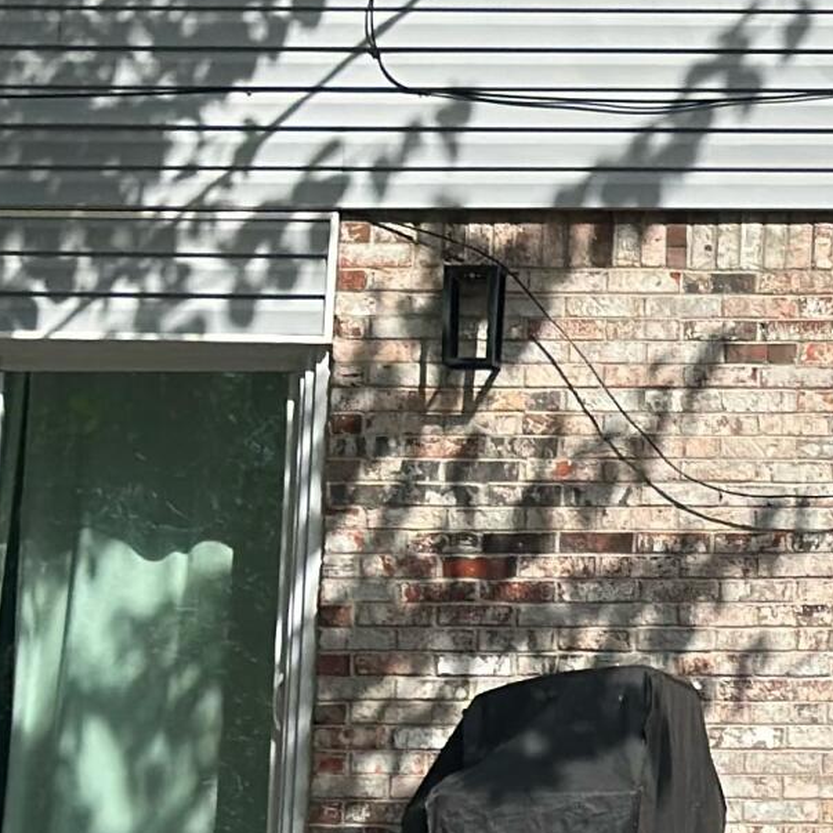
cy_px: -102
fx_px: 5745
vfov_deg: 8.2
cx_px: 1542
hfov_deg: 8.0
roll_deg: -0.4
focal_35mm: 211
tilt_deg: +10.9
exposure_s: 1/5263
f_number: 1.78
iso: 100
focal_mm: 6.86
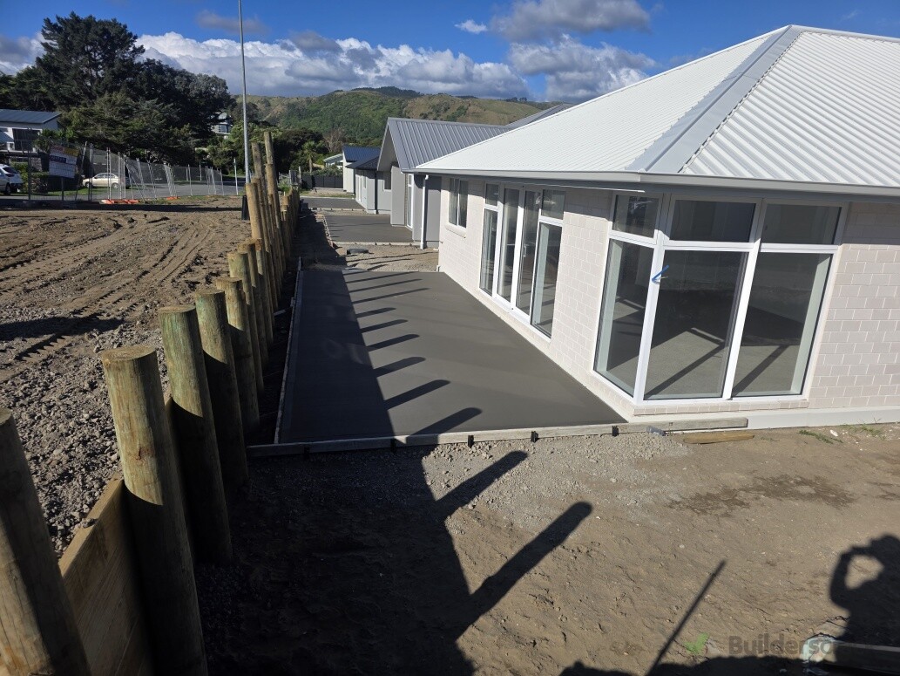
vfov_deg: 58.9
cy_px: 338
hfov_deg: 73.9
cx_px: 450
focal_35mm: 23
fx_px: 598
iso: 80
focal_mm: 6.3
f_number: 1.7
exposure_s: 1/7944
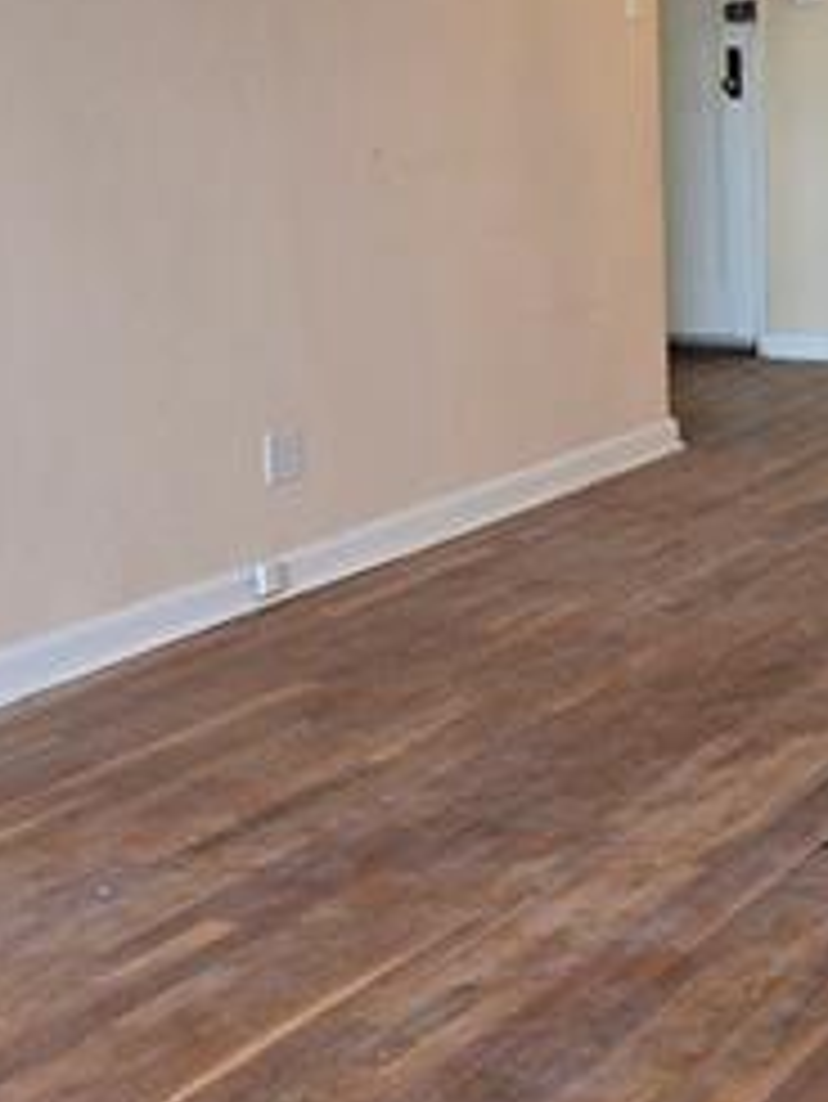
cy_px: 400
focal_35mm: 72
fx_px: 2294
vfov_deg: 26.9
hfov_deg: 19.8
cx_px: 842
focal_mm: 6.3
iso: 125
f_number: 1.7
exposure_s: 1/20
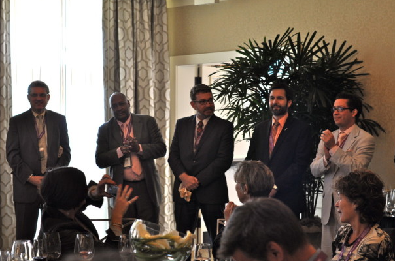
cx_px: 198
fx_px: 843
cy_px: 130
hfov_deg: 26.4
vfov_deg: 17.6
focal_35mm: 77
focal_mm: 50
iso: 450
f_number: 4
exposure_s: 1/60
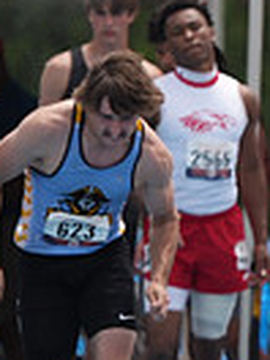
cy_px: 293
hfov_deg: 0.6
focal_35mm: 2531
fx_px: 26322
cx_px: 750
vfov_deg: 0.8
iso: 500
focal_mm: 600
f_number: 6.3
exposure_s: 1/1600
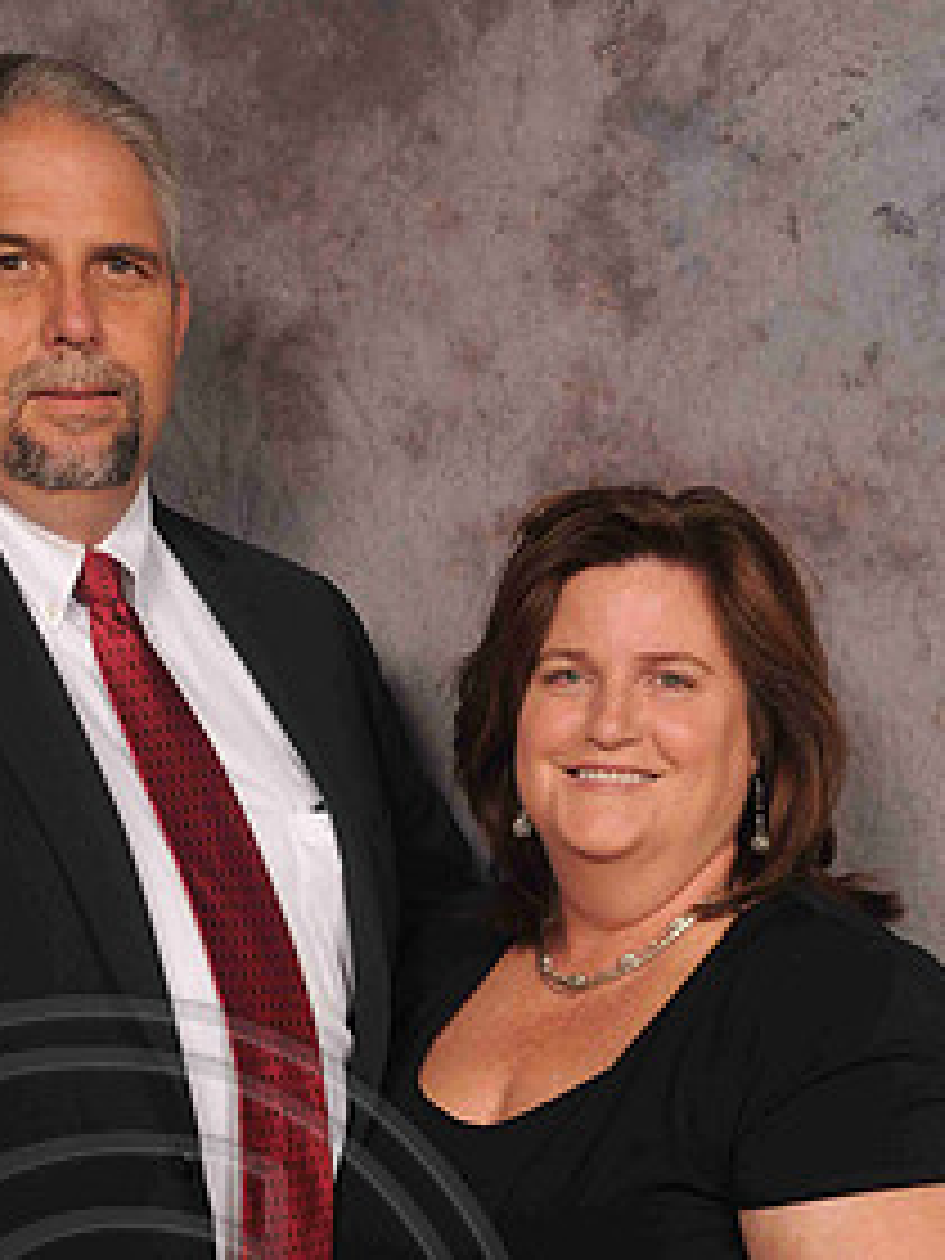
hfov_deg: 19.8
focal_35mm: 74
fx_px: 2694
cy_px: 850
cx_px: 286
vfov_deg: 26.2
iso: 200
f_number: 5.6
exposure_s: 1/125
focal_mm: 32
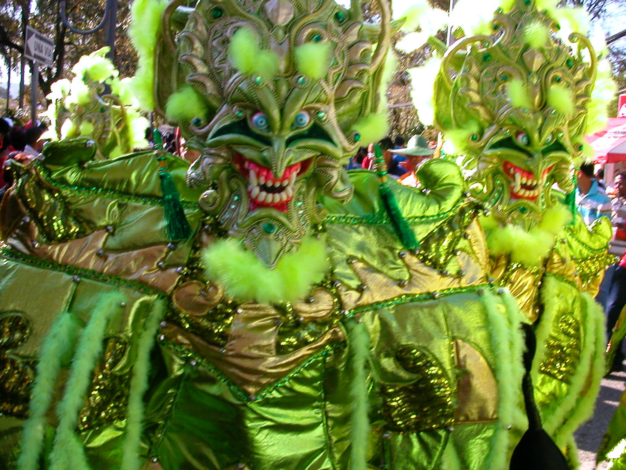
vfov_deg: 38.7
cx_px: 313
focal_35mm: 37
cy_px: 235
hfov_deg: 50.1
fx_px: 669
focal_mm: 5.6
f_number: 4.5
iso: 100
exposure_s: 1/168
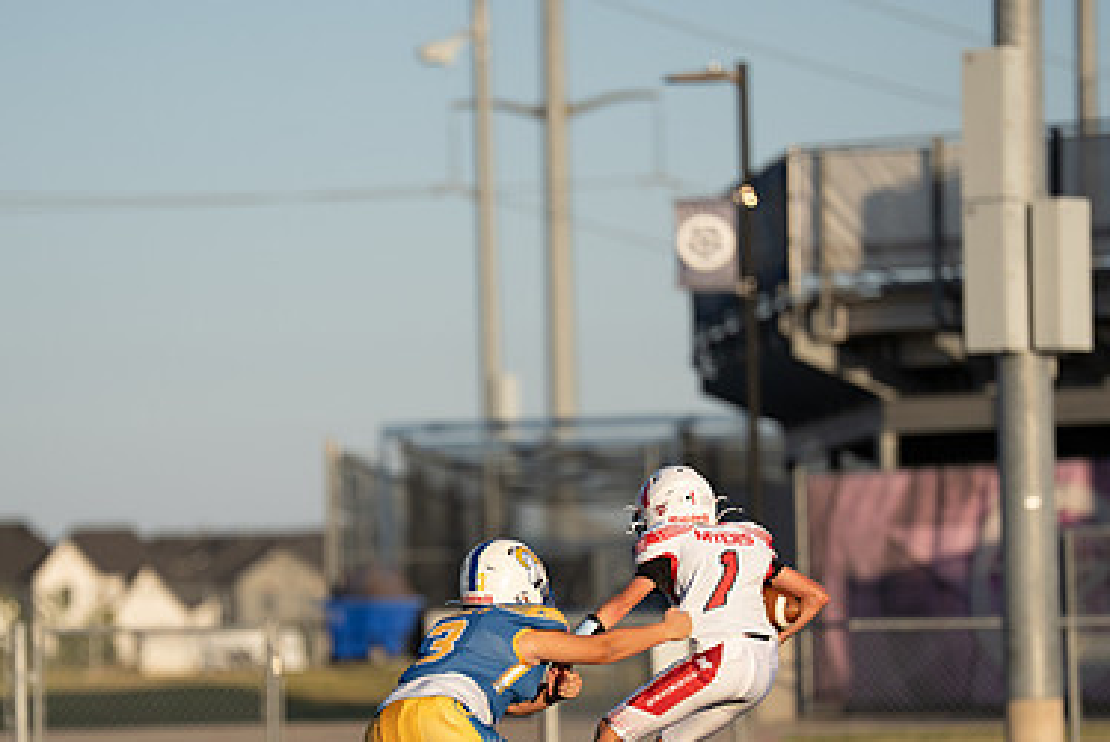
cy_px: 527
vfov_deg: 4.4
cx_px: 499
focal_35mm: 310
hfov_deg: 6.6
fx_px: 9565
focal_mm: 200
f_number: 2.8
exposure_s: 1/4000
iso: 250
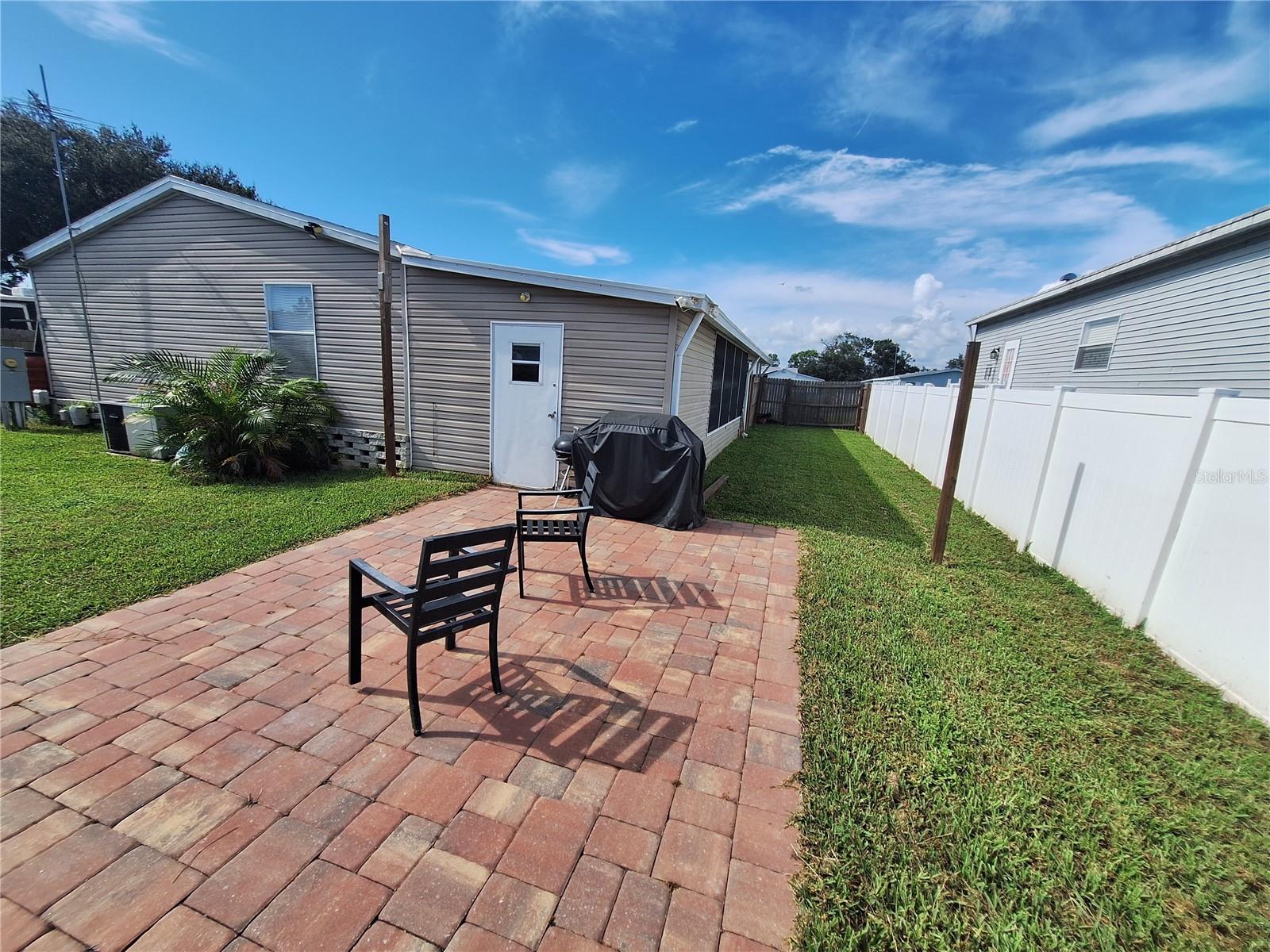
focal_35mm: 13
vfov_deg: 89.9
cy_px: 476
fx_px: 477
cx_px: 635
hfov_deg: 106.2
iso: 40
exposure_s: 1/1739
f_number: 2.2
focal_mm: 1.74
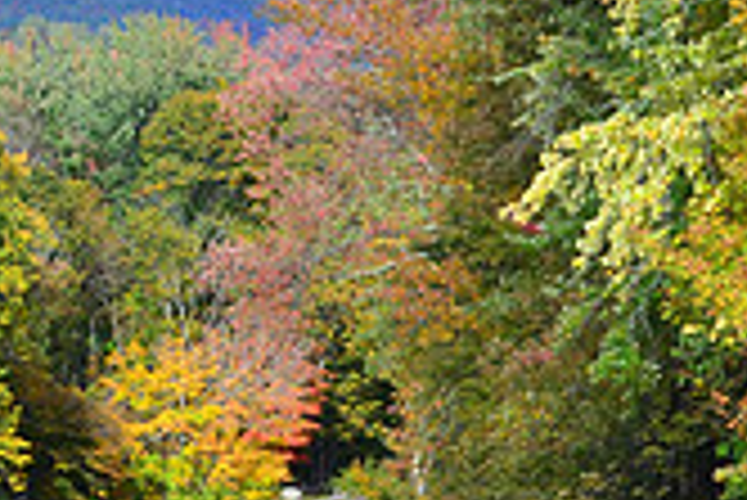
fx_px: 5976
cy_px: 480
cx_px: 99
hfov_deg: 7.1
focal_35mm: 288
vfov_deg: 4.8
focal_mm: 55
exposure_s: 1/250
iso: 100
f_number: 6.3
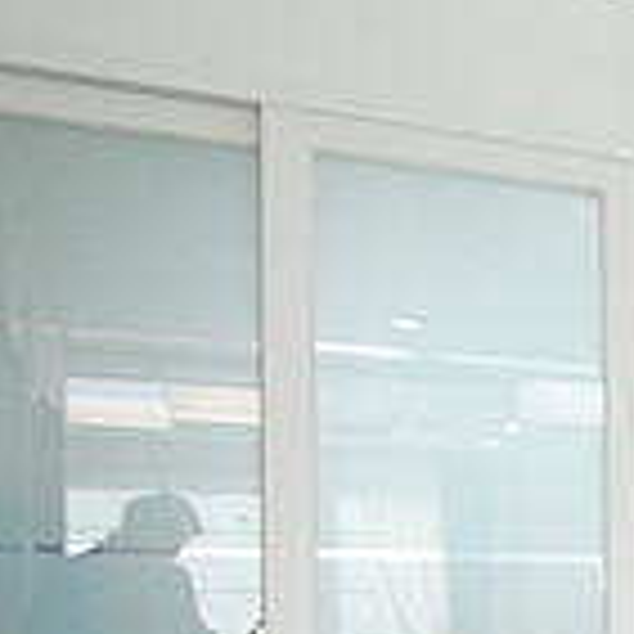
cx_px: 1506
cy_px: 603
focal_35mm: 79
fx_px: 1645
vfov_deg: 21.2
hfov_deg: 14.5
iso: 800
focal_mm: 11
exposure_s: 1/160
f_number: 3.5
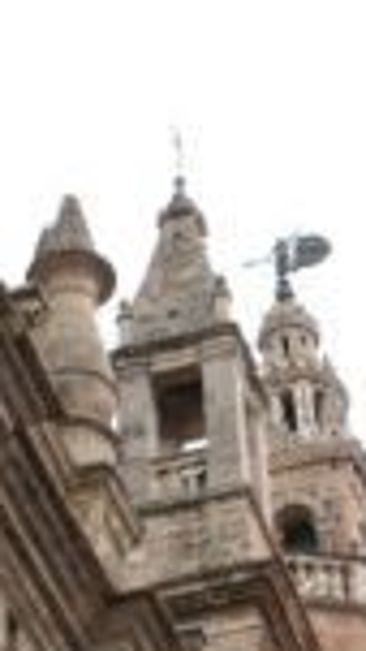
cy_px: 823
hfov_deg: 9.7
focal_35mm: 125
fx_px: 2155
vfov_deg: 16.3
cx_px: 166
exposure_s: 1/200
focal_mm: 24
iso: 100
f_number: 6.3
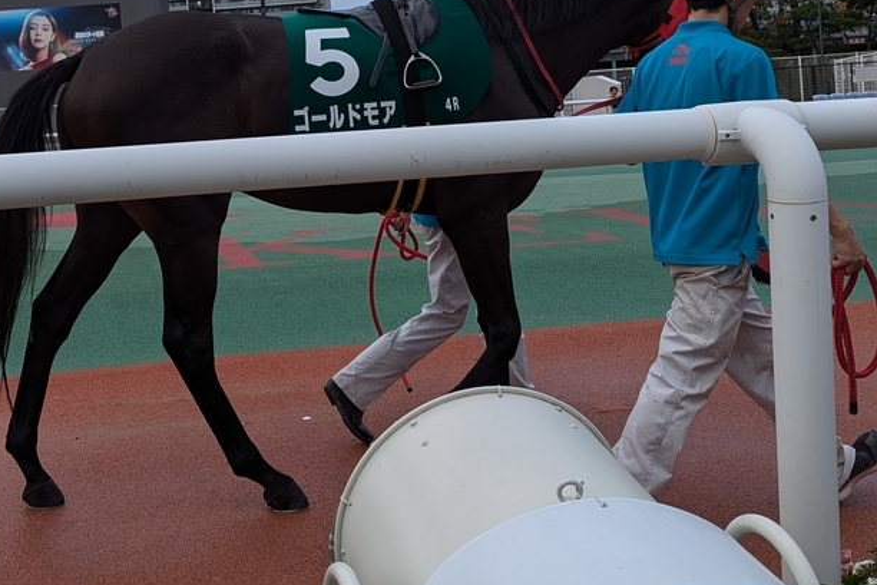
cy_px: 122
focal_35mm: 49
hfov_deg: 39.3
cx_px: 225
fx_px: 1194
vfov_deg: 27.0
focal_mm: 6.81
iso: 46
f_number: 1.85
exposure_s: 1/1155
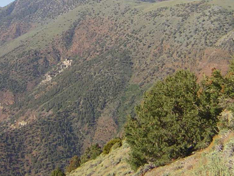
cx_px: 109
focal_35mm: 78
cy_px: 12
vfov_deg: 18.5
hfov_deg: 25.0
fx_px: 527
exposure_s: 1/283
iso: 50
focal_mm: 4.7
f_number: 5.2
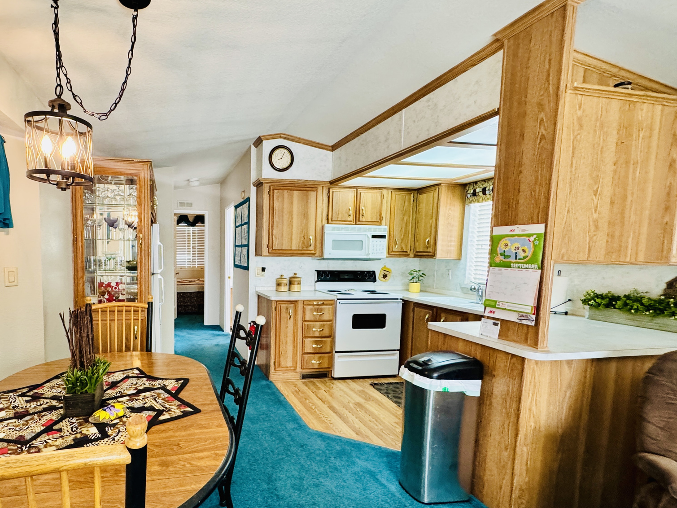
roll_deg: -1.0
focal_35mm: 19
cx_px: 233
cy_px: 284
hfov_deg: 82.2
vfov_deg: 68.5
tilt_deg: -5.3
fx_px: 372
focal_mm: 2.22
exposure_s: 1/120
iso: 320
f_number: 2.2
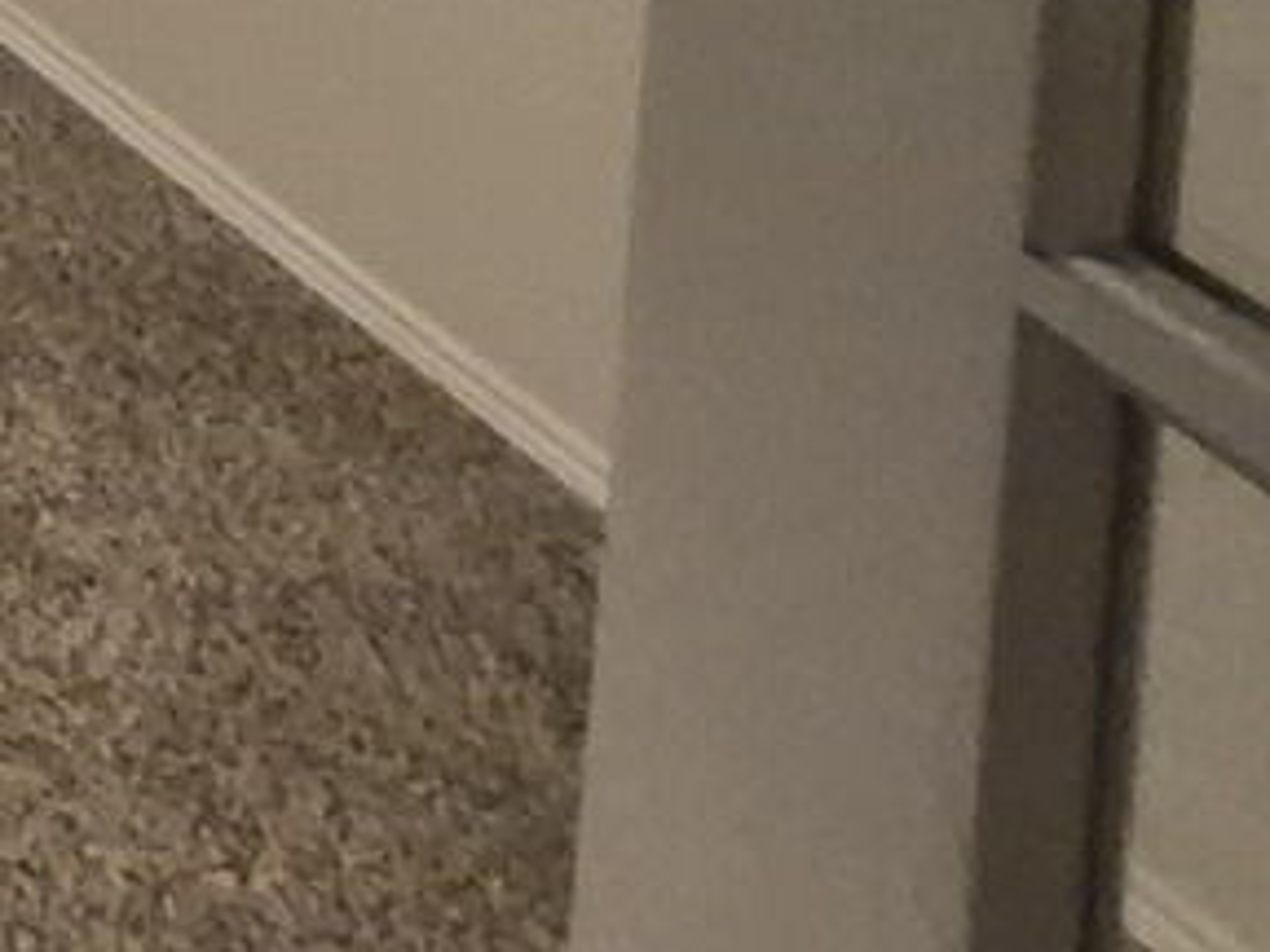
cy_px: -1318
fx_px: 2385
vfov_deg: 14.7
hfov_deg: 16.5
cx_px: -1588
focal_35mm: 65
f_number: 2.2
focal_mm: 1.74
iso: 800
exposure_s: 1/60
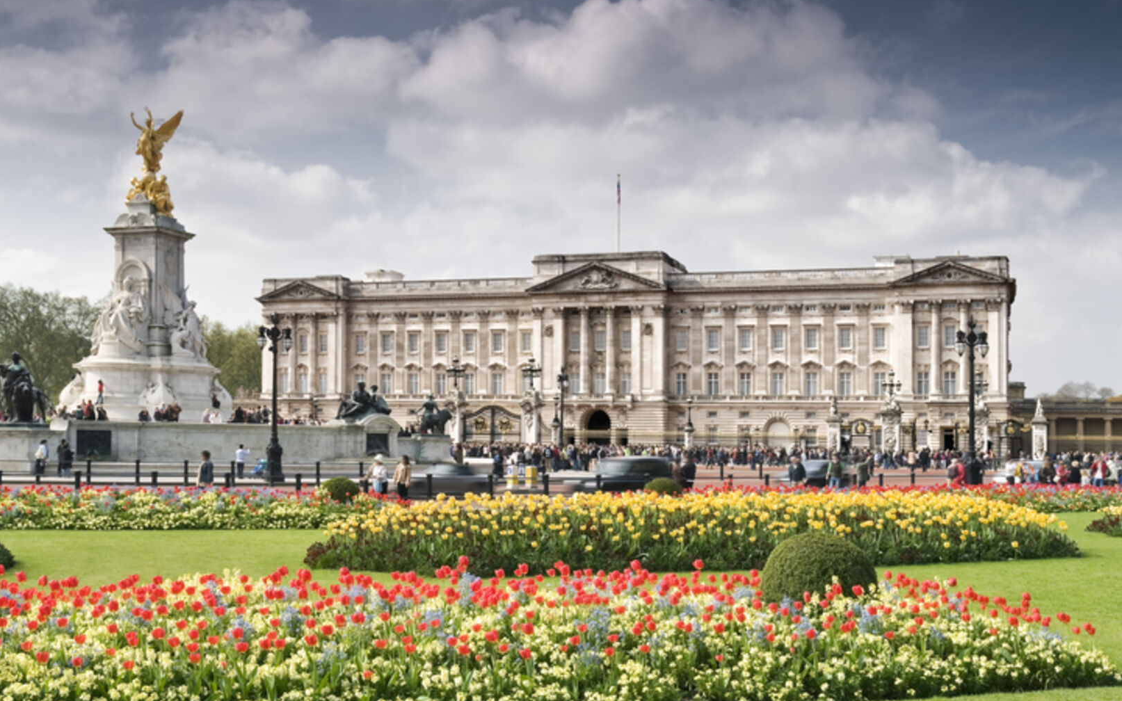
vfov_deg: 32.0
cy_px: 360
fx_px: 1223
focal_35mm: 40
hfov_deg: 49.3
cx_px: 563
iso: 100
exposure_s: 1/13
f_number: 16
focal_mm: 26
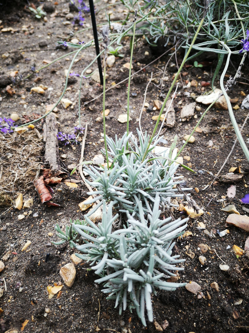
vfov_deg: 65.3
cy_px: 166
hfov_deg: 51.4
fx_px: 259
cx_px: 124
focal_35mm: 27
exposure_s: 1/100
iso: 50
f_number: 1.8
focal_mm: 3.95
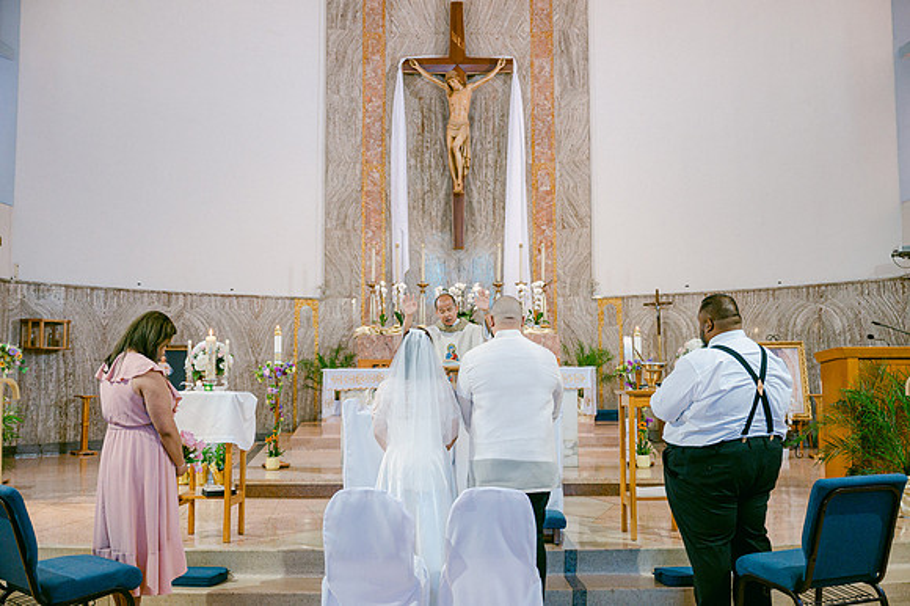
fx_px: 872
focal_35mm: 34
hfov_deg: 55.1
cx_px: 455
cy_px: 303
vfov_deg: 38.3
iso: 1600
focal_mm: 34.5
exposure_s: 1/320
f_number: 2.8
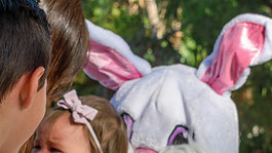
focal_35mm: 158
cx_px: 109
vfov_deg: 7.6
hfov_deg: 13.6
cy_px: 148
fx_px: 1139
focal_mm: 46
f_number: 8
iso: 200
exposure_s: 1/250
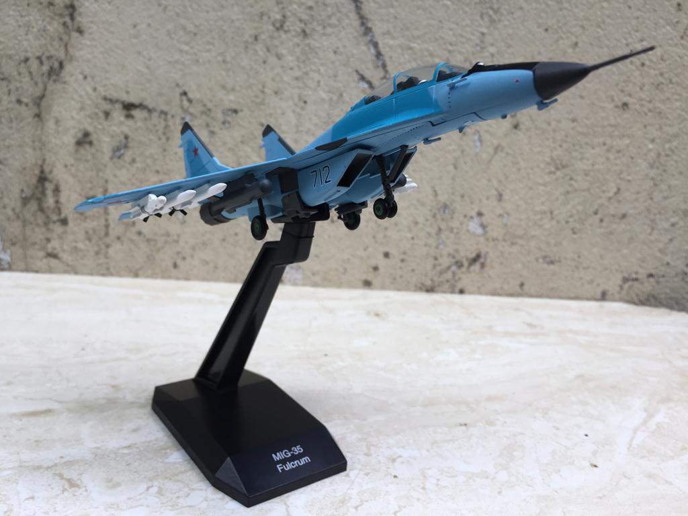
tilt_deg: -16.2
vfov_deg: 48.2
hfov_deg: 61.7
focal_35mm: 29
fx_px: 576
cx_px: 344
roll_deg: -6.9
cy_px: 258
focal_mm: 4.15
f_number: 2.2
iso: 32
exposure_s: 1/100
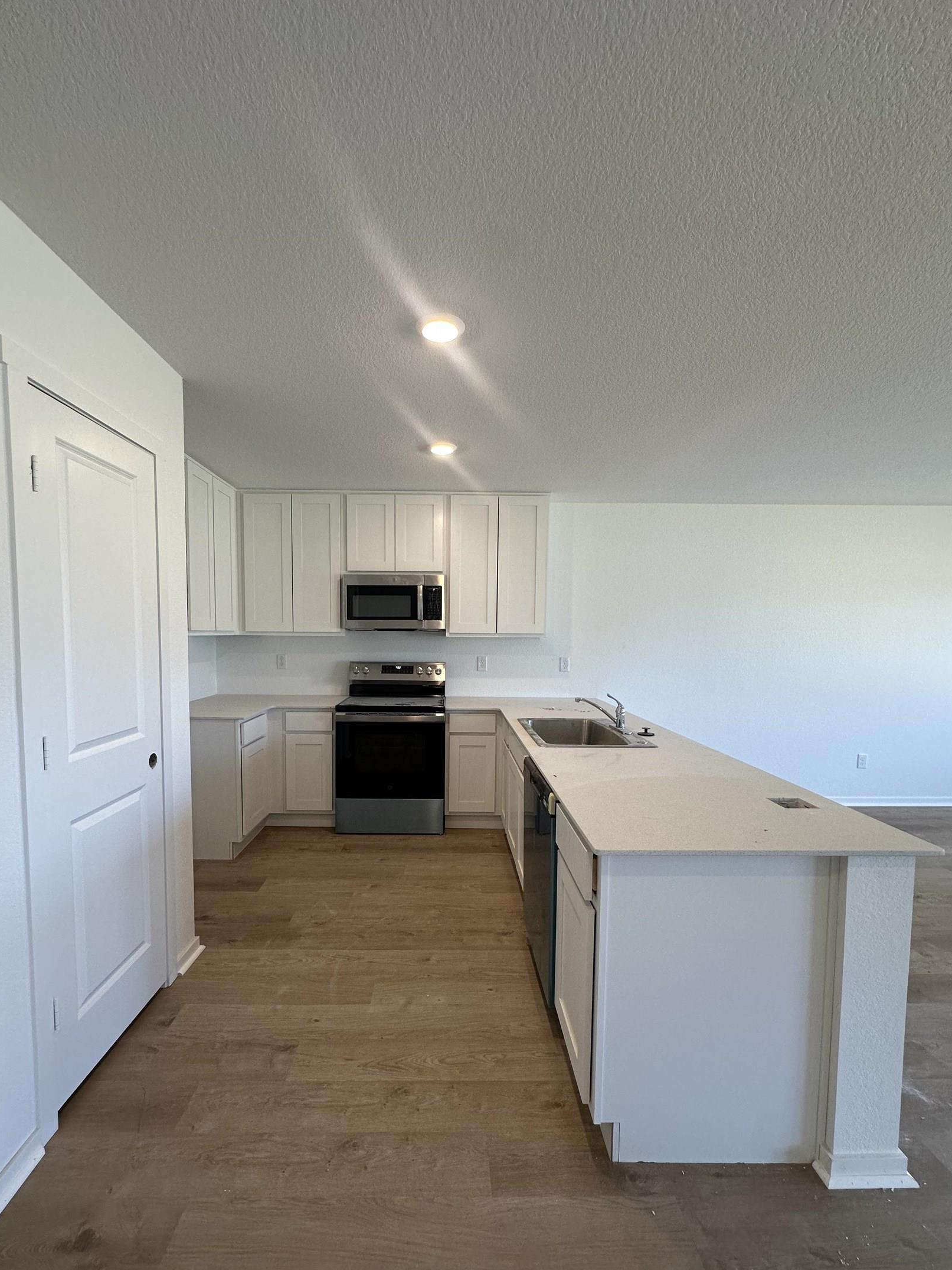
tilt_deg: -2.9
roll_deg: -1.2
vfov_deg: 98.1
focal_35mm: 15
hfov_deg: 81.7
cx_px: 450
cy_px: 669
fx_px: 550
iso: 160
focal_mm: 2.22
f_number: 2.2
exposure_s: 1/120
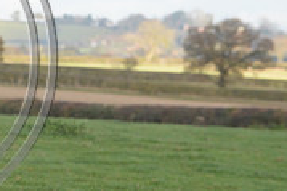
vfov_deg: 3.1
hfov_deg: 4.7
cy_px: 37
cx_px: -127
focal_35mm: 437
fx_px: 3481
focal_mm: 135
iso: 800
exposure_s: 1/1000
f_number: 5
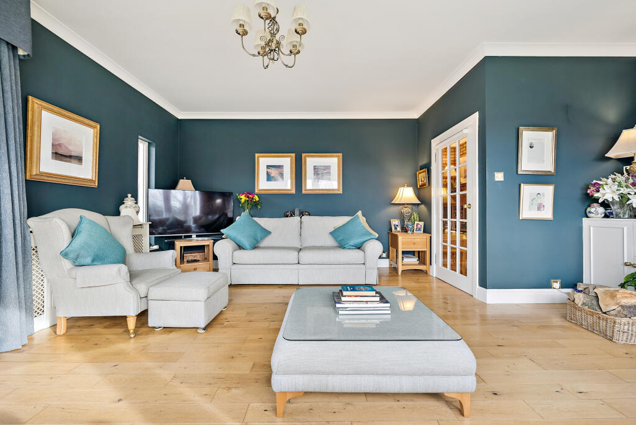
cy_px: 212
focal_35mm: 14
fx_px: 247
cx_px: 318
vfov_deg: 81.3
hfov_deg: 104.2
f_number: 4
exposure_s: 1/50
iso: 400
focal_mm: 14
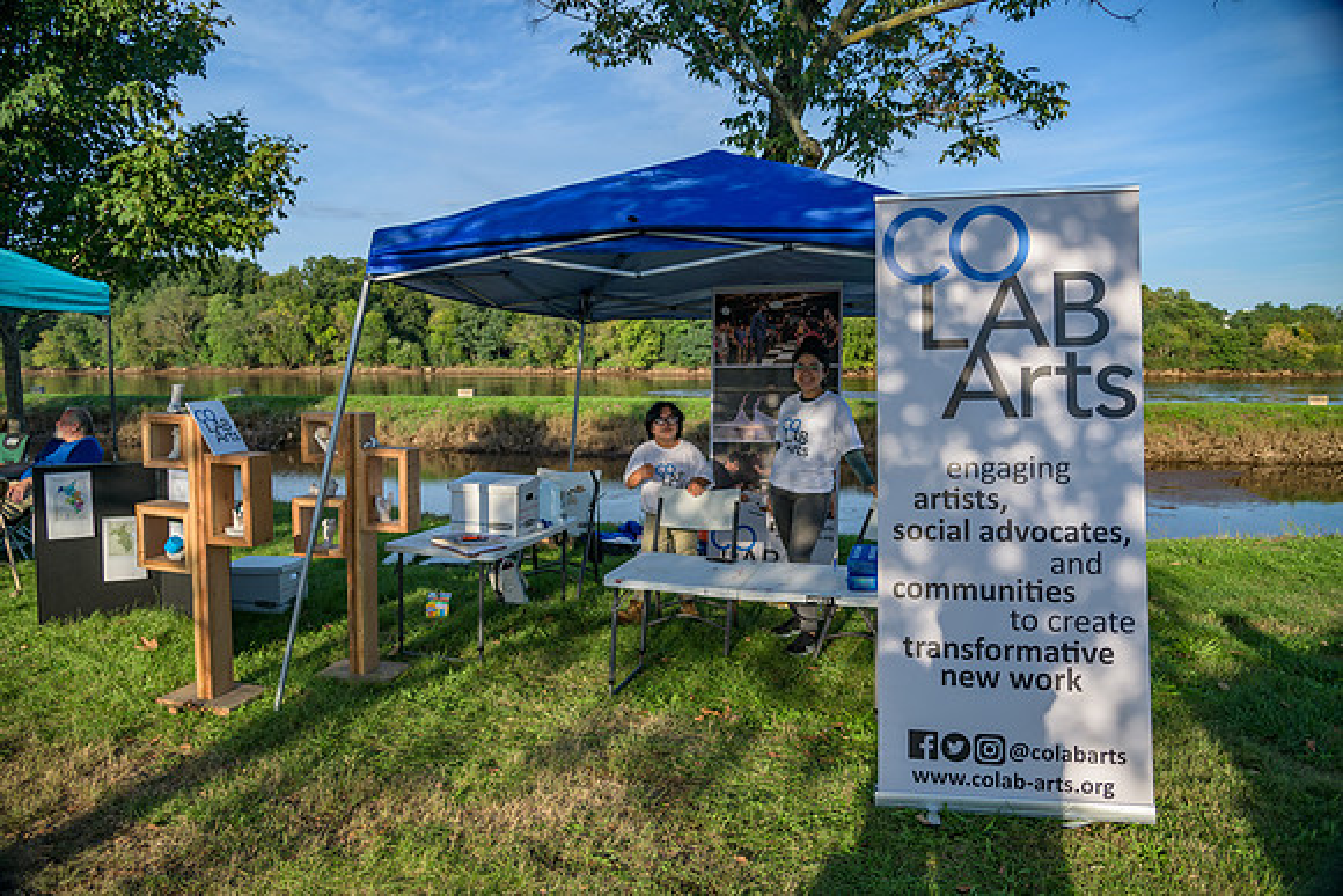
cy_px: 448
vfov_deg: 53.2
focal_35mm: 24
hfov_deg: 73.7
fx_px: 896
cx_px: 672
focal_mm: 24
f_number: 4
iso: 64
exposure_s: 1/200
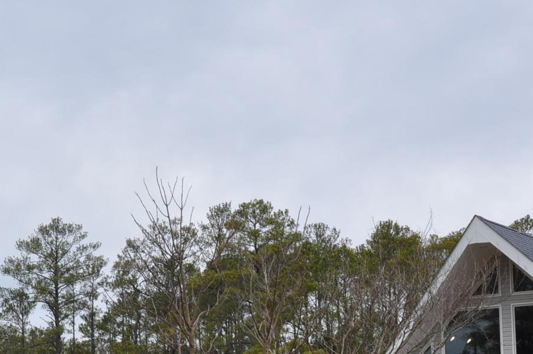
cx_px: 197
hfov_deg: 24.7
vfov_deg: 16.4
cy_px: 318
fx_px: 1213
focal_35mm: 82
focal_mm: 24
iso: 200
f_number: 9
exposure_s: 1/200
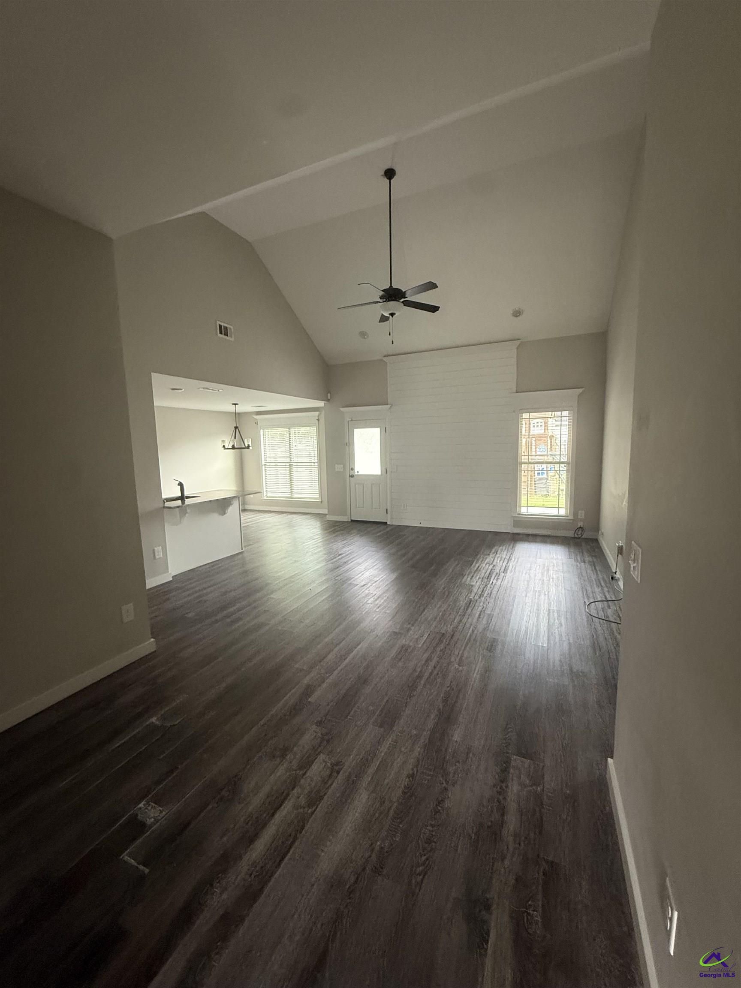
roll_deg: +0.3
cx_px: 370
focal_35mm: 14
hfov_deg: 85.7
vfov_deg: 102.1
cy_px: 494
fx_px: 400
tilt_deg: -6.0
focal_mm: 2.22
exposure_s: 1/60
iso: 640
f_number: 2.2
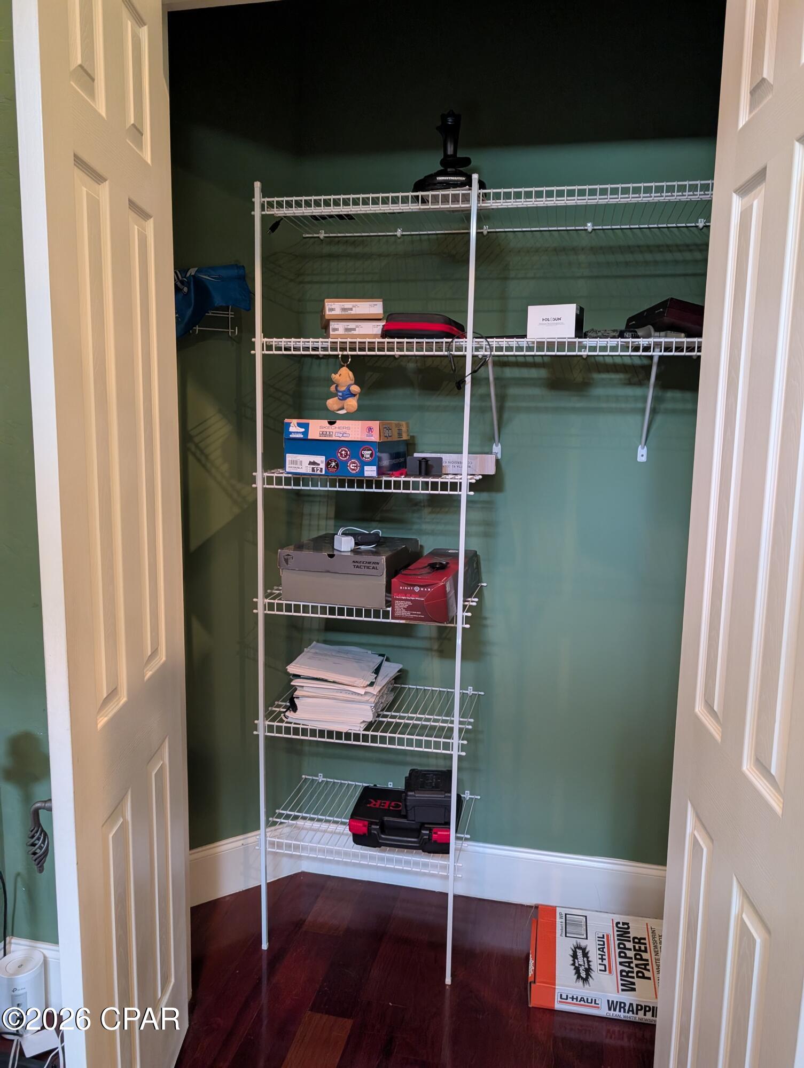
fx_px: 742
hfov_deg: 56.9
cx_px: 402
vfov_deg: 71.5
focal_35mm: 24
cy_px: 534
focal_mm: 6.9
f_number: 1.68
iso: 1409
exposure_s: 1/120
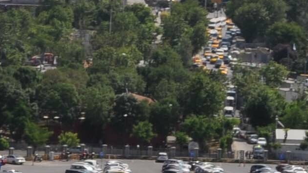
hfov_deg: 5.3
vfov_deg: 3.0
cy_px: 154
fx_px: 3333
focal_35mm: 408
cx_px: 23
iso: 200
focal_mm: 38
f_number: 10
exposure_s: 1/400
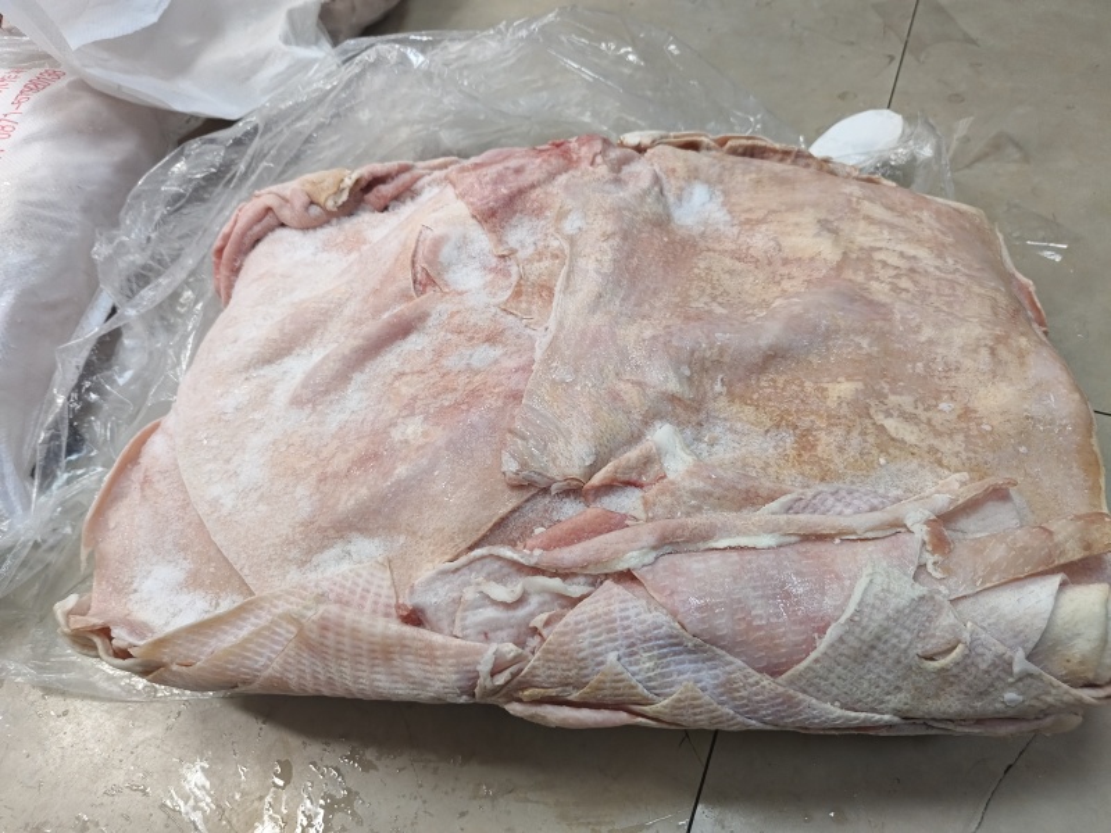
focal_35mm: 24
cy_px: 416
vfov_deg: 56.8
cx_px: 556
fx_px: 770
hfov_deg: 71.6
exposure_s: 1/100
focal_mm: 5.56
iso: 455
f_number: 1.88
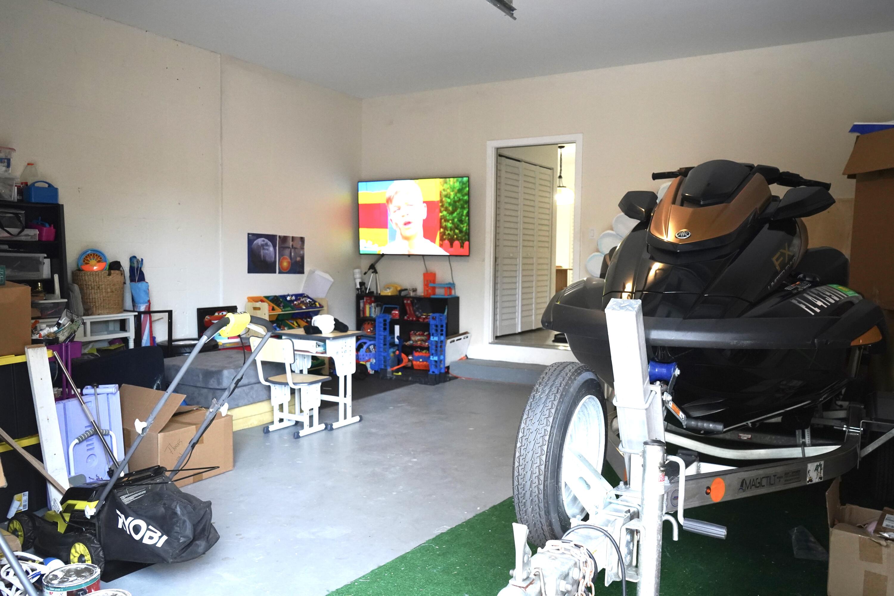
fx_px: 720
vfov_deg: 45.0
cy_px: 298
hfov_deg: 63.7
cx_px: 447
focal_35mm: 29
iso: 3200
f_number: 6.3
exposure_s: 1/125
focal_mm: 29
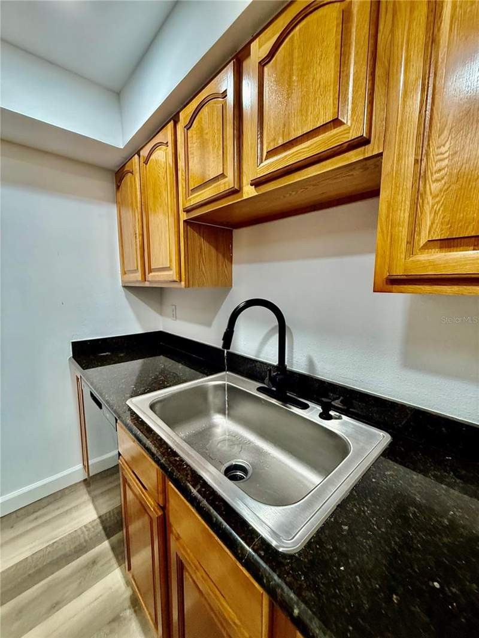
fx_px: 258
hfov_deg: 85.7
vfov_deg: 102.1
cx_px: 240
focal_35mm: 14
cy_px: 319
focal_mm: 2.22
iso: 320
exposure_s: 1/60
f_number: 2.2
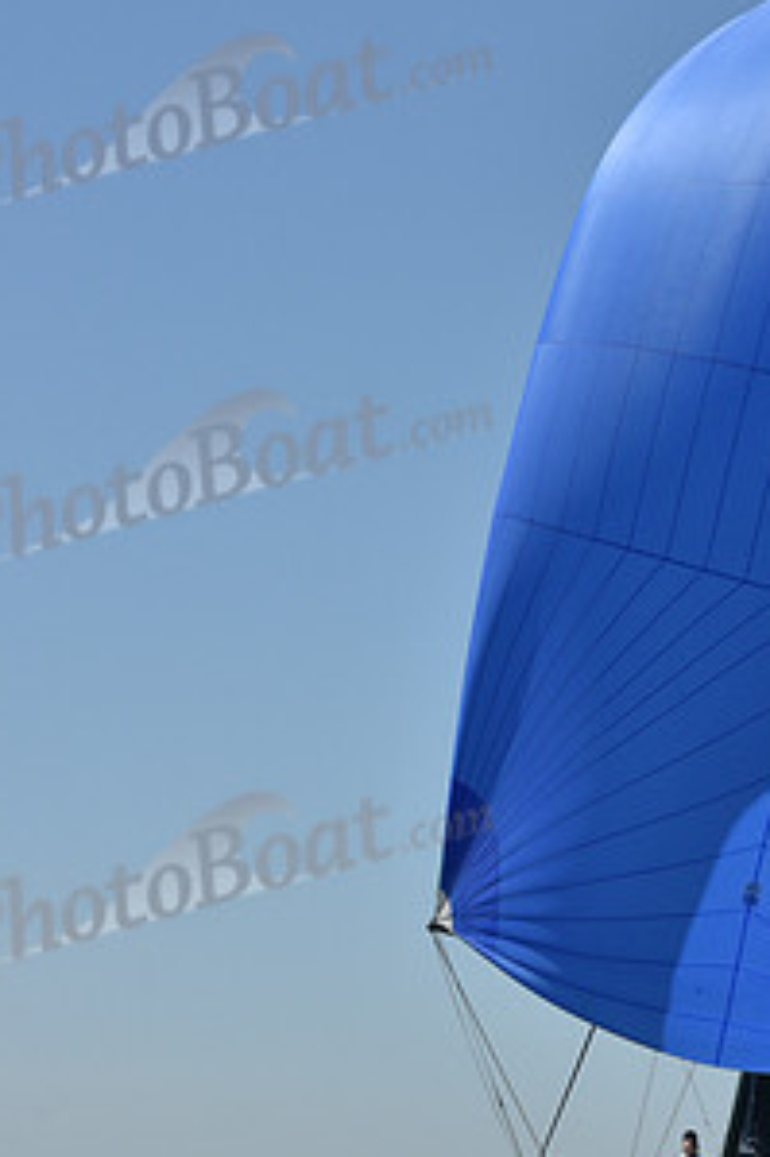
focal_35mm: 136
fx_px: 4368
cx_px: 695
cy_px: 619
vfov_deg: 15.1
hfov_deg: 10.0
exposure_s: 1/1250
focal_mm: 70
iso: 250
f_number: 9
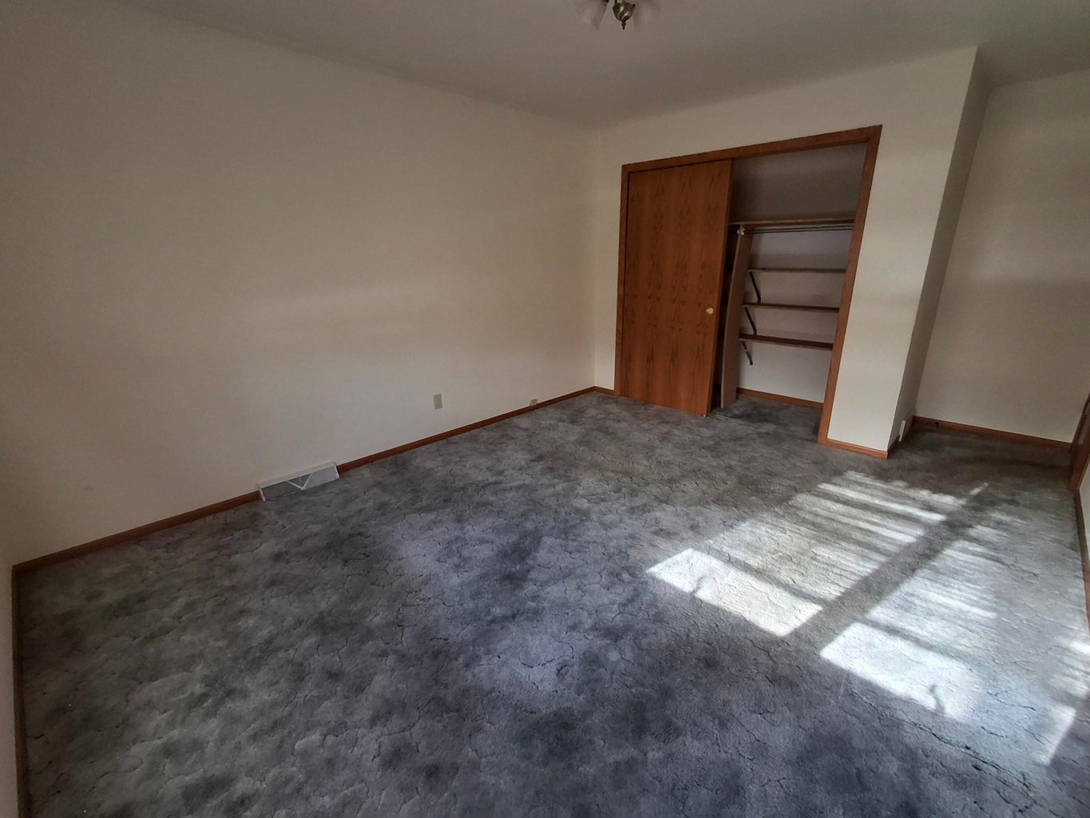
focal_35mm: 16
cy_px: 409
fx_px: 504
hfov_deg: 94.5
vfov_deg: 78.1
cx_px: 545
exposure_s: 1/50
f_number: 2.2
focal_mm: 1.64
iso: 80
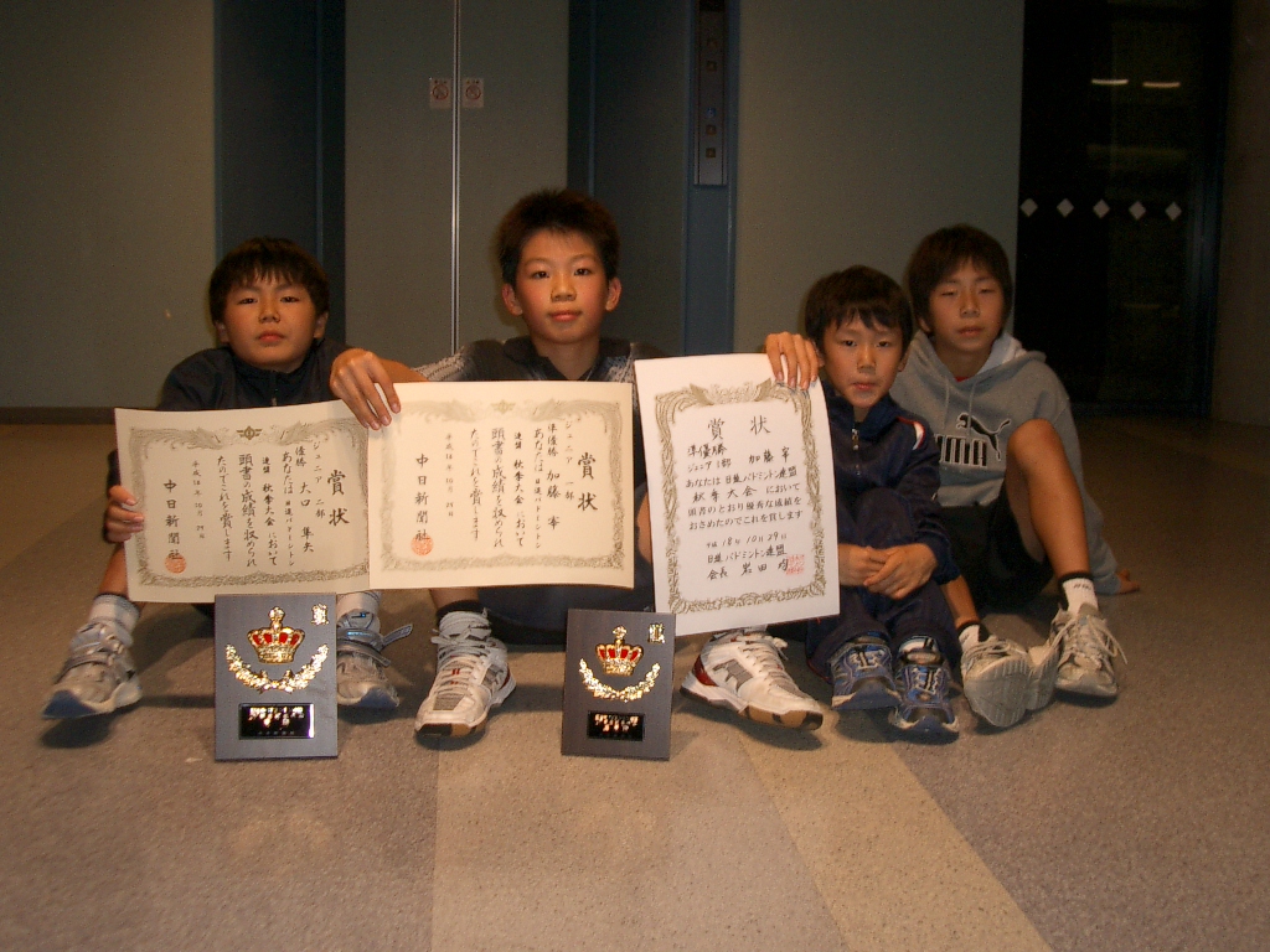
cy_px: 476
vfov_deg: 35.1
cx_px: 635
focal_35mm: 41
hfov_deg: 45.8
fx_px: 1504
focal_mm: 6.8
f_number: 2.8
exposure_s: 1/40
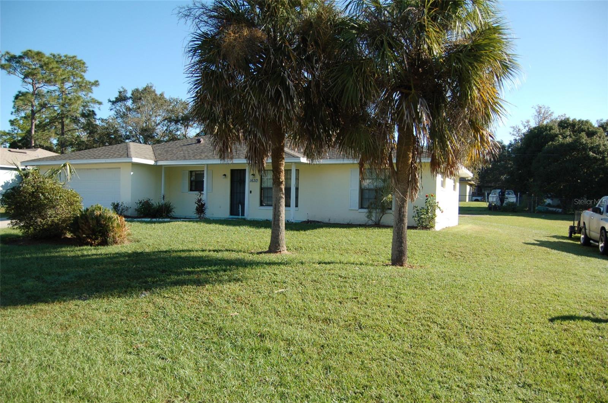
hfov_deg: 67.5
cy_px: 202
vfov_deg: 47.7
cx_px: 304
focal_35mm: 27
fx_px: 455
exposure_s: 1/1000
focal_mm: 18
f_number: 3.5
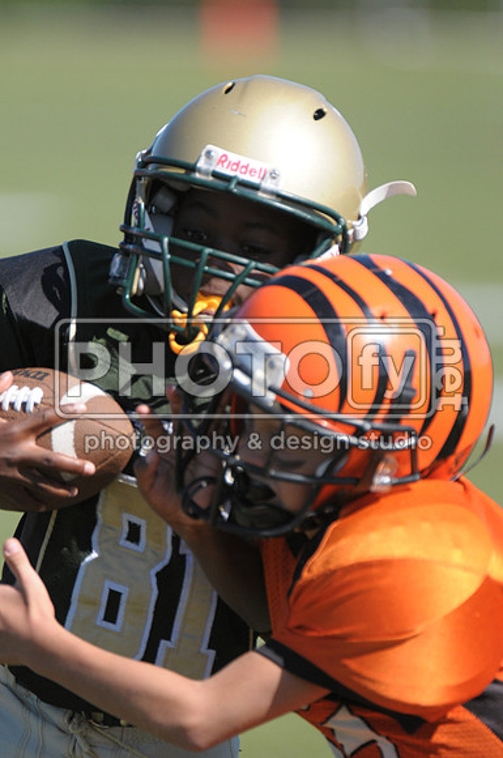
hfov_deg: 2.3
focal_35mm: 600
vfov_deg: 3.4
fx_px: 12612
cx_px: 252
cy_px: 379
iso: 640
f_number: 4
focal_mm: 400
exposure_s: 1/3200
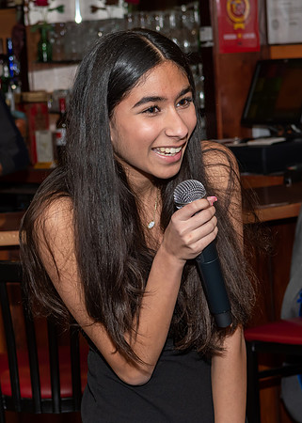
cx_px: 106
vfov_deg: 14.7
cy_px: 207
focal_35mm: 136
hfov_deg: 10.5
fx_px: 1636
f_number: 6.3
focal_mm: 55
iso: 500
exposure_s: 1/250
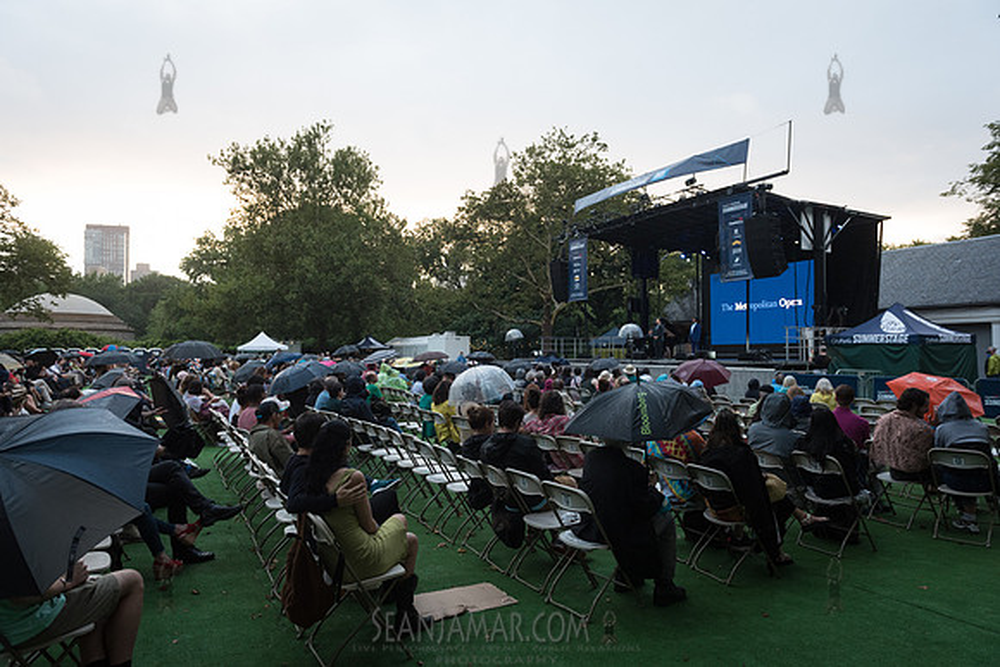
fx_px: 667
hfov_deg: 73.7
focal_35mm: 24
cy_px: 334
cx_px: 500
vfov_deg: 53.2
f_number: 4.5
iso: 1600
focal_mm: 24
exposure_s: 1/400
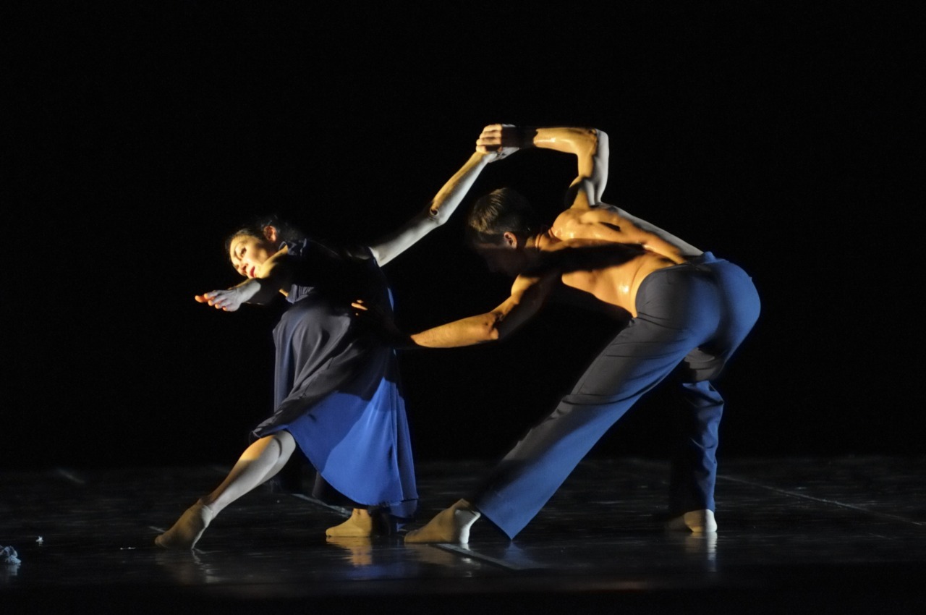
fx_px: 7707
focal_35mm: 300
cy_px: 308
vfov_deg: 4.6
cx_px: 463
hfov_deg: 6.9
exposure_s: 1/125
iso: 3200
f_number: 2.8
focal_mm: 200
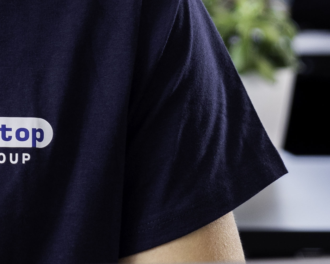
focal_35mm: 347
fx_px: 3389
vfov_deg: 4.5
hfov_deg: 5.5
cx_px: -169
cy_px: 26
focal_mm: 54
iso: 200
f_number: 2.8
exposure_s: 1/320
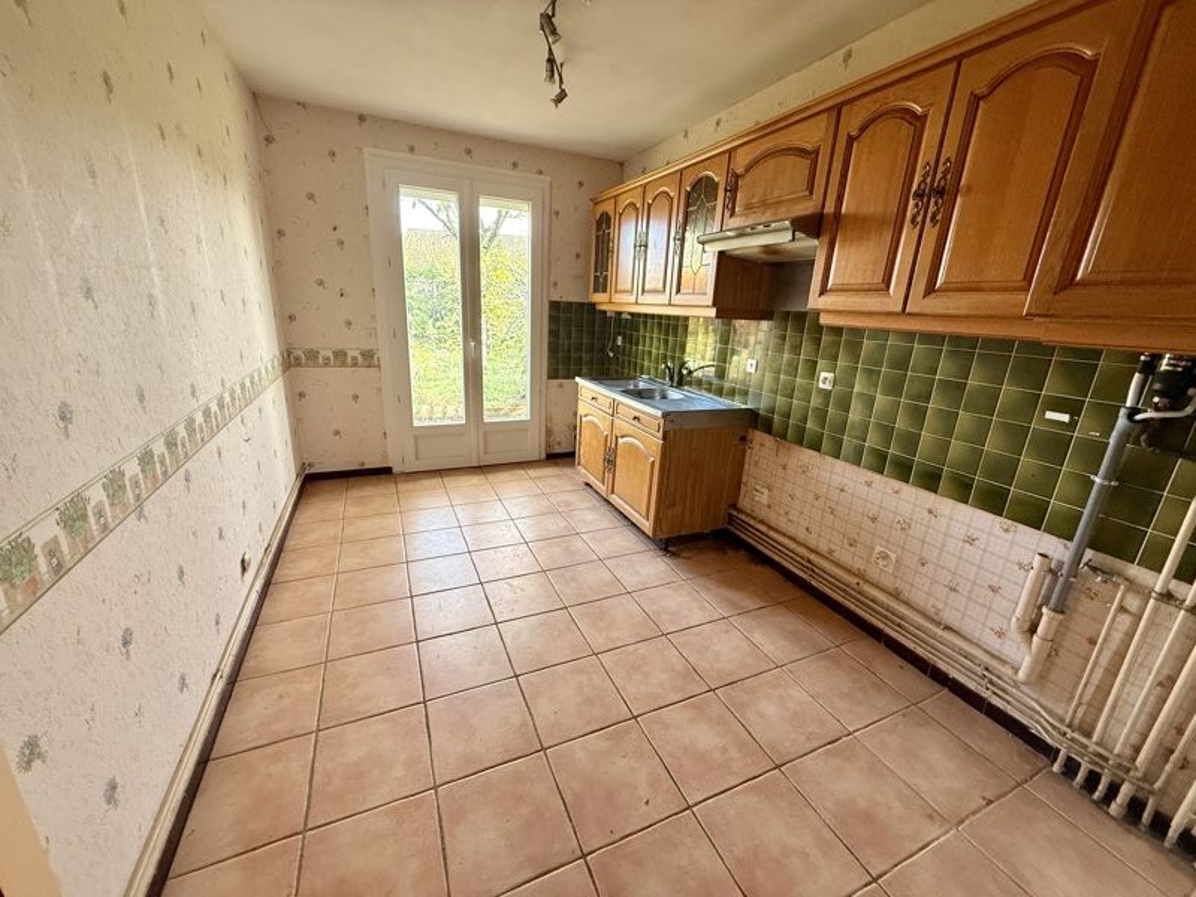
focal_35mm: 14
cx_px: 598
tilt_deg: -16.6
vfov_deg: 85.7
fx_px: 484
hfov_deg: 102.1
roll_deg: -2.9
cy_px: 448
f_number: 2.2
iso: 250
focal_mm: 2.22
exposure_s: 1/99
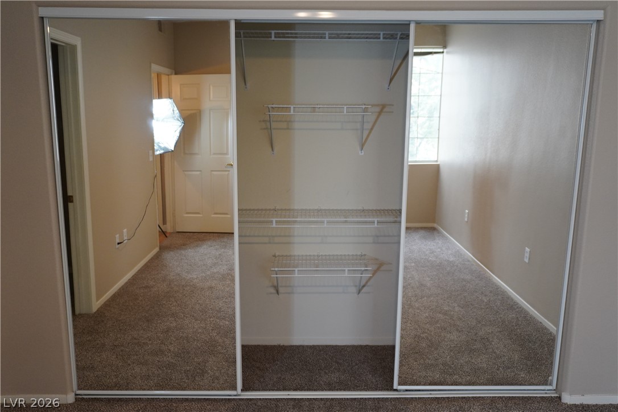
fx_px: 489
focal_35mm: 28
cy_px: 206
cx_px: 309
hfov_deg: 64.6
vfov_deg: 45.7
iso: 1250
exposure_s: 1/160
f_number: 4
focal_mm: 19
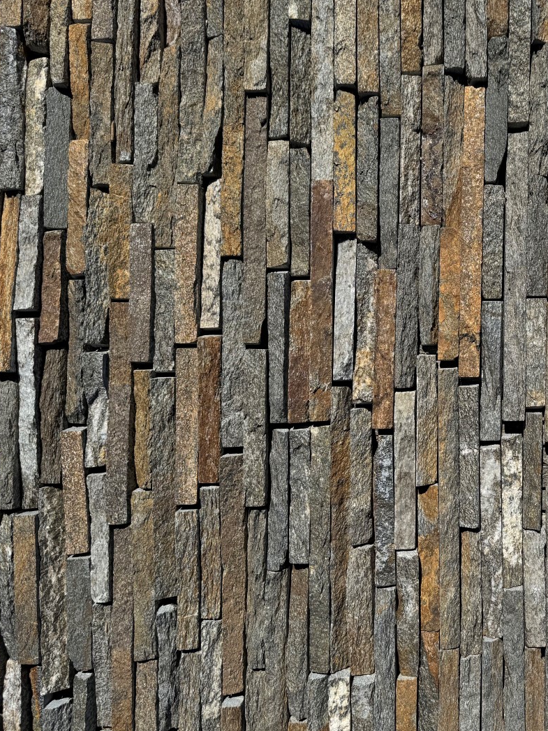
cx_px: 449
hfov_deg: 40.9
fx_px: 697
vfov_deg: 55.4
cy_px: 362
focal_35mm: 33
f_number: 1.78
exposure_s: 1/9009
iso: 80
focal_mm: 6.76
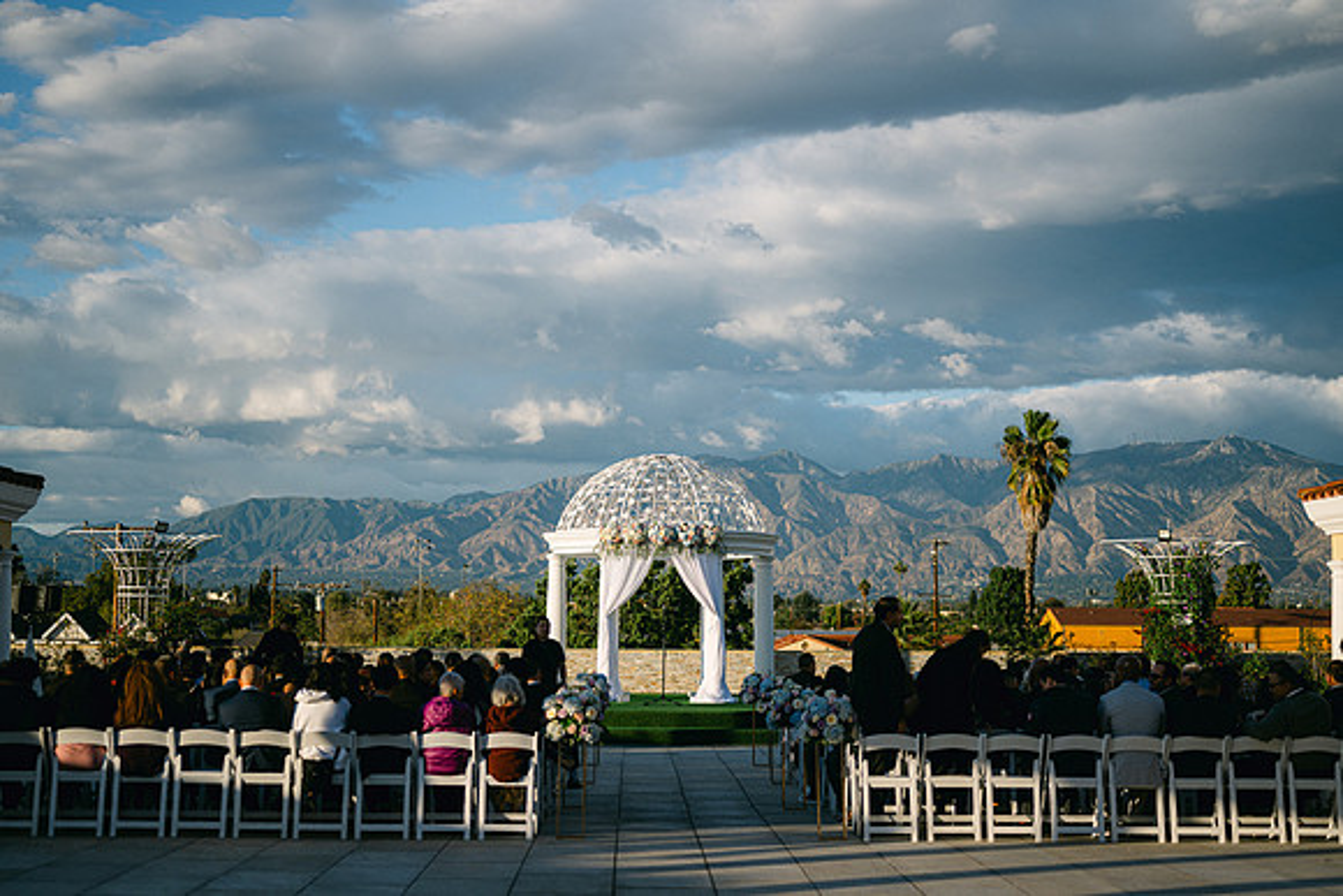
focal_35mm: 50
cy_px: 448
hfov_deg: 39.6
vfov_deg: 27.0
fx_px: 1866
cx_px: 672
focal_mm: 50
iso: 64
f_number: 1.8
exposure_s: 1/2500
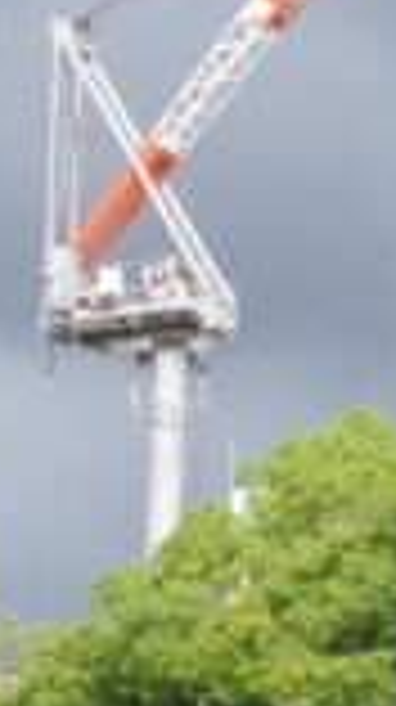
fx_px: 5960
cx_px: 954
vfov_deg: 6.8
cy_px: -43
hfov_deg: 3.7
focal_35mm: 318
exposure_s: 1/160
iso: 200
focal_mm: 31
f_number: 8
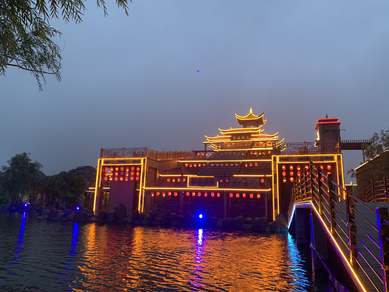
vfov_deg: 53.1
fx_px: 292
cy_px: 146
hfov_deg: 67.3
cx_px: 194
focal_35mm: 26
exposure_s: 1/50
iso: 160
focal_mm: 4.25
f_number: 1.8
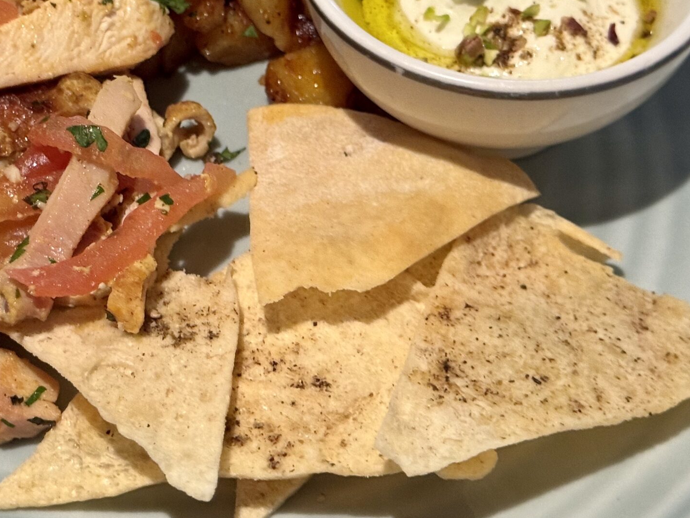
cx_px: 164
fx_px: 1714
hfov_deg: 22.5
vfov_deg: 17.0
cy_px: 104
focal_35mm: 86
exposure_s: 1/40
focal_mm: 6.76
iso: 320
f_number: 1.78
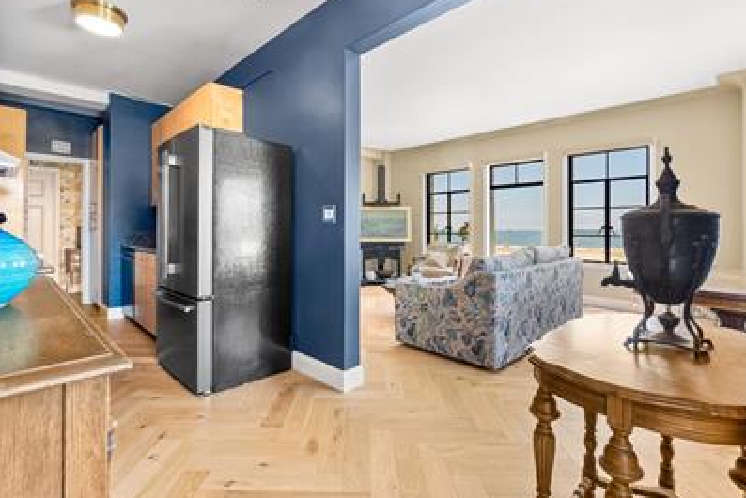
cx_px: 361
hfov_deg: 93.2
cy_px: 229
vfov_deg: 70.4
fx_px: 352
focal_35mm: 17
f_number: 8
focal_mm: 10
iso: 400
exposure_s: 1/6
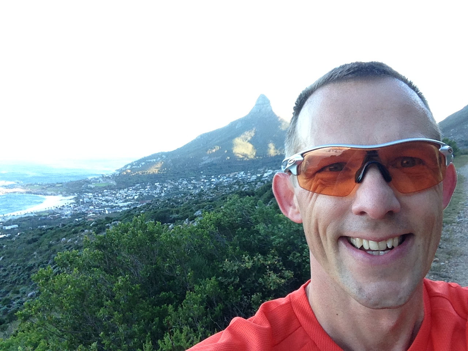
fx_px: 473
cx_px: 234
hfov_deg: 52.6
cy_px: 176
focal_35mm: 35
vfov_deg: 40.7
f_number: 2.4
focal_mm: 2.18
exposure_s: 1/120
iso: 50
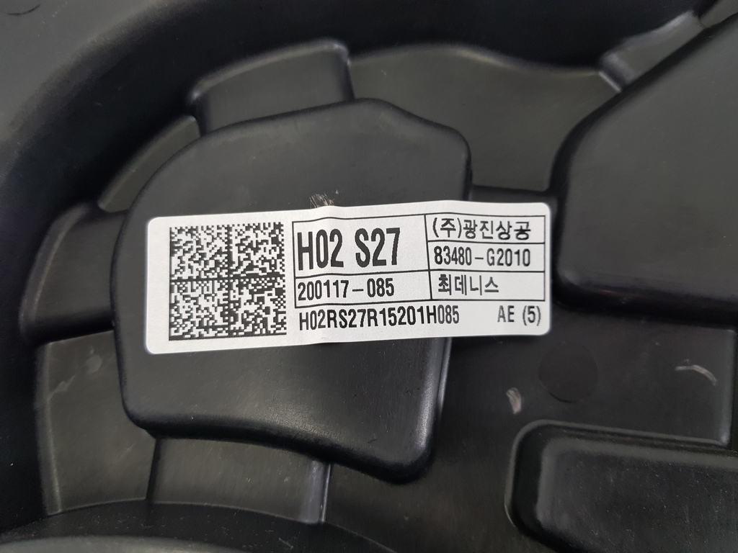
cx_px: 369
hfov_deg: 67.3
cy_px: 276
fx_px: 554
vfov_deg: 53.1
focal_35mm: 26
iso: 160
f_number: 1.7
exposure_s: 1/100
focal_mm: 4.2
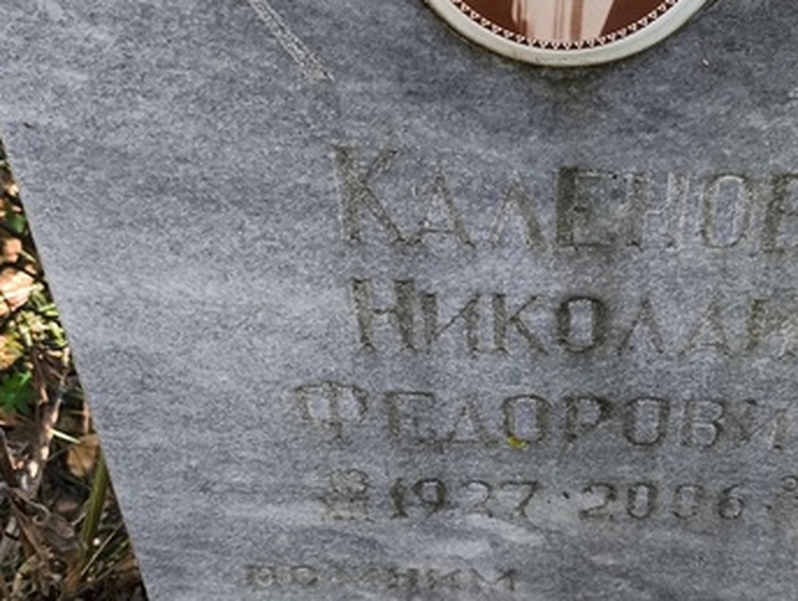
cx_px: 556
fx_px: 1339
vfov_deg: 25.1
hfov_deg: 32.8
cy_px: 408
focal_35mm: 58
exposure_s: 1/120
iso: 80
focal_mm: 4.71
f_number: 1.7
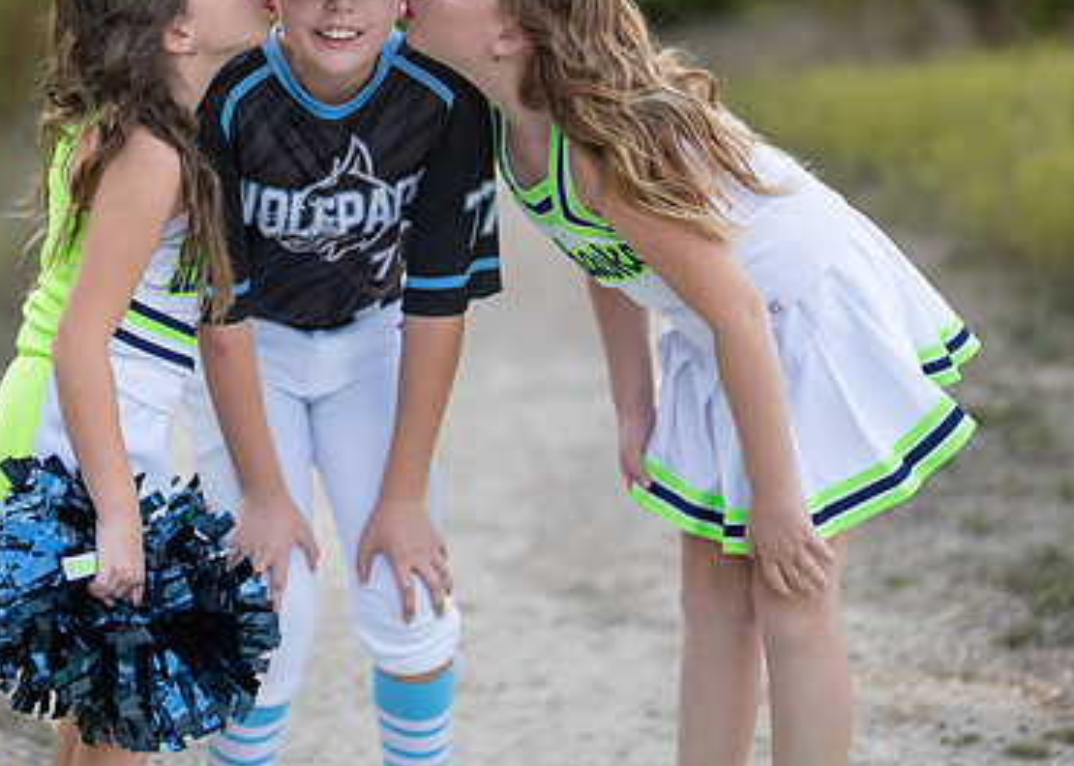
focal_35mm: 89
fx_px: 2714
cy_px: 228
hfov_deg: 22.2
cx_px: 317
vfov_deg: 16.0
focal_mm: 50
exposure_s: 1/1250
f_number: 1.2
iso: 100
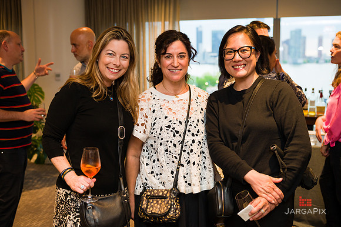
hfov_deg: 43.6
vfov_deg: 29.8
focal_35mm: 45
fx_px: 426
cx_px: 170
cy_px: 114
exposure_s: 1/125
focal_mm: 45
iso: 640
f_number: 4
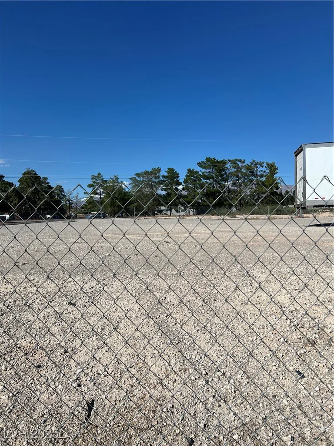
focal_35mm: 26
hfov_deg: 53.1
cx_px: 167
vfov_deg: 67.3
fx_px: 334
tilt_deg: -0.8
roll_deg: -0.2
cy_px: 223
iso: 50
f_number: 1.5
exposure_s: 1/8696
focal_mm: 5.7
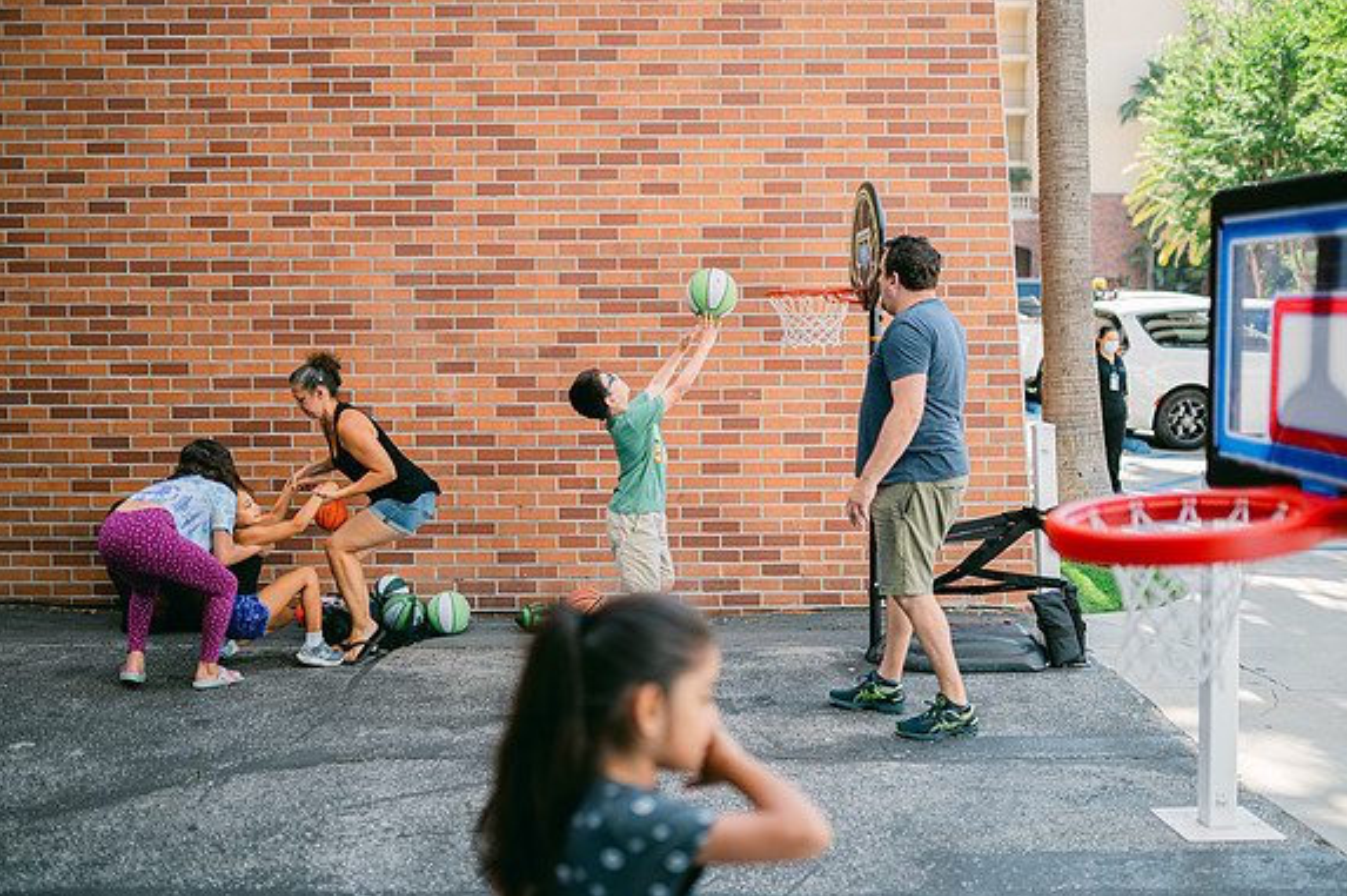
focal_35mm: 36
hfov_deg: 53.2
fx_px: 1346
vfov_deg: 36.8
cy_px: 447
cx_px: 675
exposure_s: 1/1000
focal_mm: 35
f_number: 1.4
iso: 100
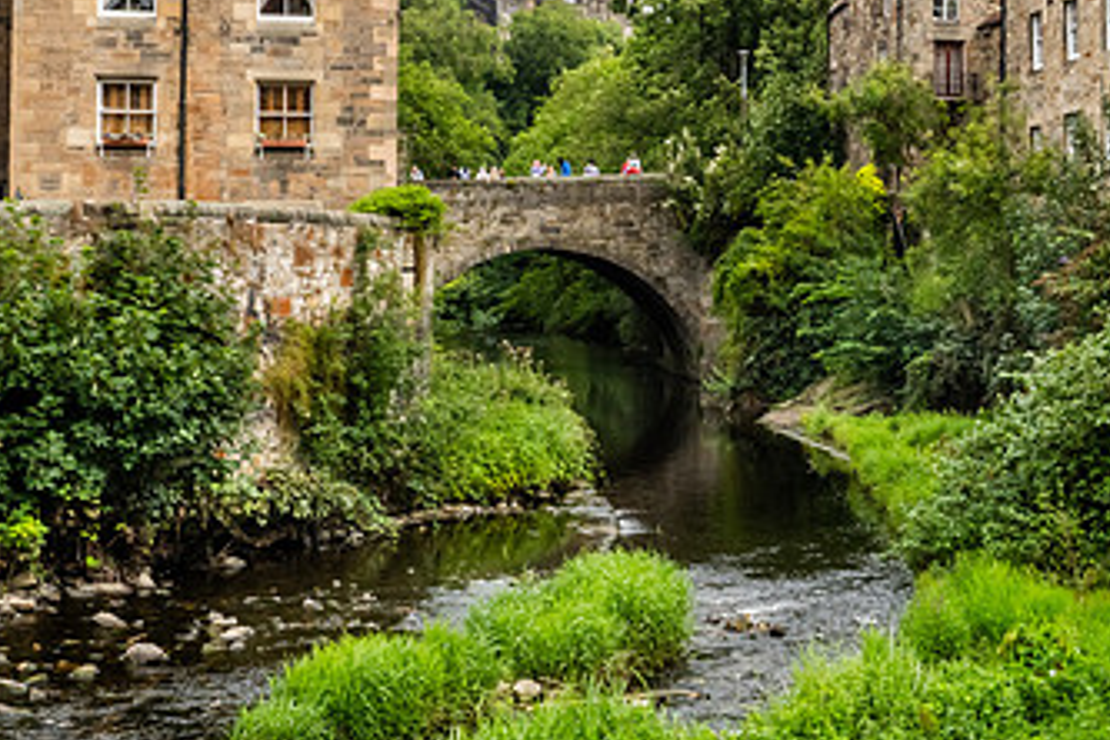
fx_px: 1881
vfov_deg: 22.1
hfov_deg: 32.6
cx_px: 733
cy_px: 192
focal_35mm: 61
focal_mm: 35
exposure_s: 1/100
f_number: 22
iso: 1250
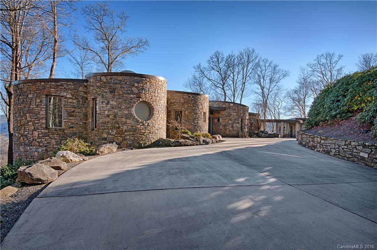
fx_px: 157
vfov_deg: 77.1
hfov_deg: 100.5
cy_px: 125
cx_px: 188
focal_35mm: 15
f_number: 8
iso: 100
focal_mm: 10
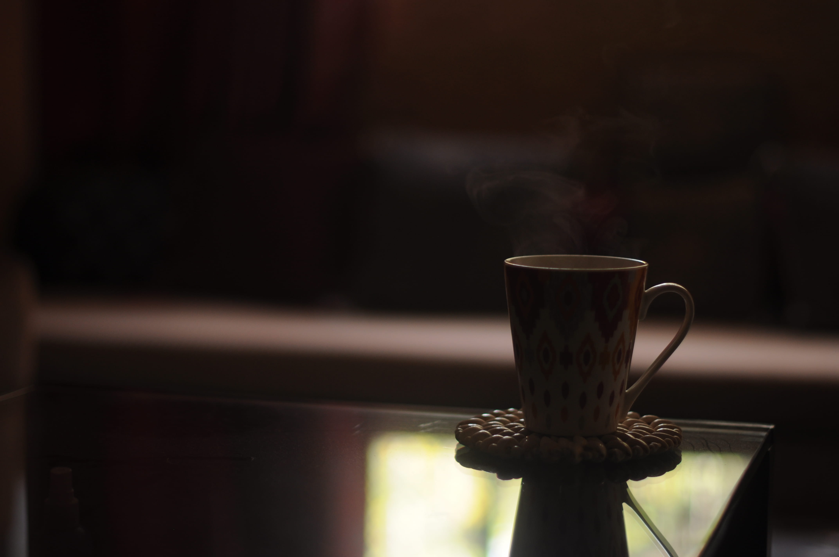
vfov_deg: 18.1
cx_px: 420
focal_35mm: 75
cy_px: 278
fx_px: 1746
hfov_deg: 27.0
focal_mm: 50
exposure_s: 1/125
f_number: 1.4
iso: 200
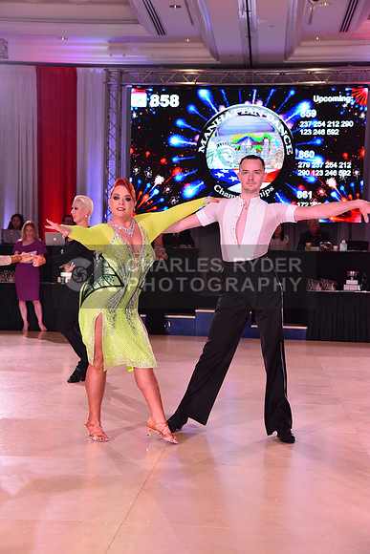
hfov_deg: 21.9
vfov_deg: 32.4
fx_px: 955
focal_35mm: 62
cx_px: 185
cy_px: 277
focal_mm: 62
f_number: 6.3
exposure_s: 1/320
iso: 2500
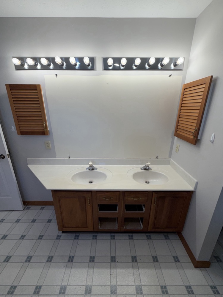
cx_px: 112
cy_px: 148
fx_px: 120
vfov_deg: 102.1
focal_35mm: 14
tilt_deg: -18.4
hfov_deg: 85.7
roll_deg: +1.6
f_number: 2.2
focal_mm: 2.22
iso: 40
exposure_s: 1/120
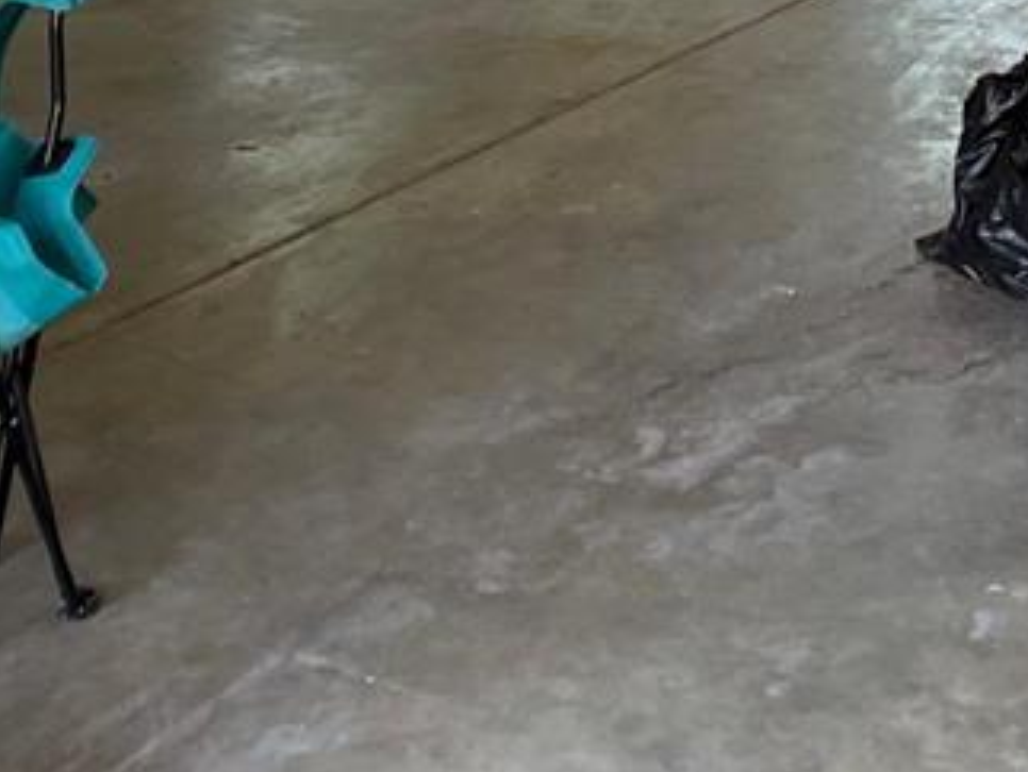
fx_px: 3834
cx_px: 862
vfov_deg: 10.9
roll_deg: +0.1
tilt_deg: -5.3
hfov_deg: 15.2
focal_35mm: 129
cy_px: -501
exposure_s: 1/120
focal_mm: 5.1
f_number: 1.6
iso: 125
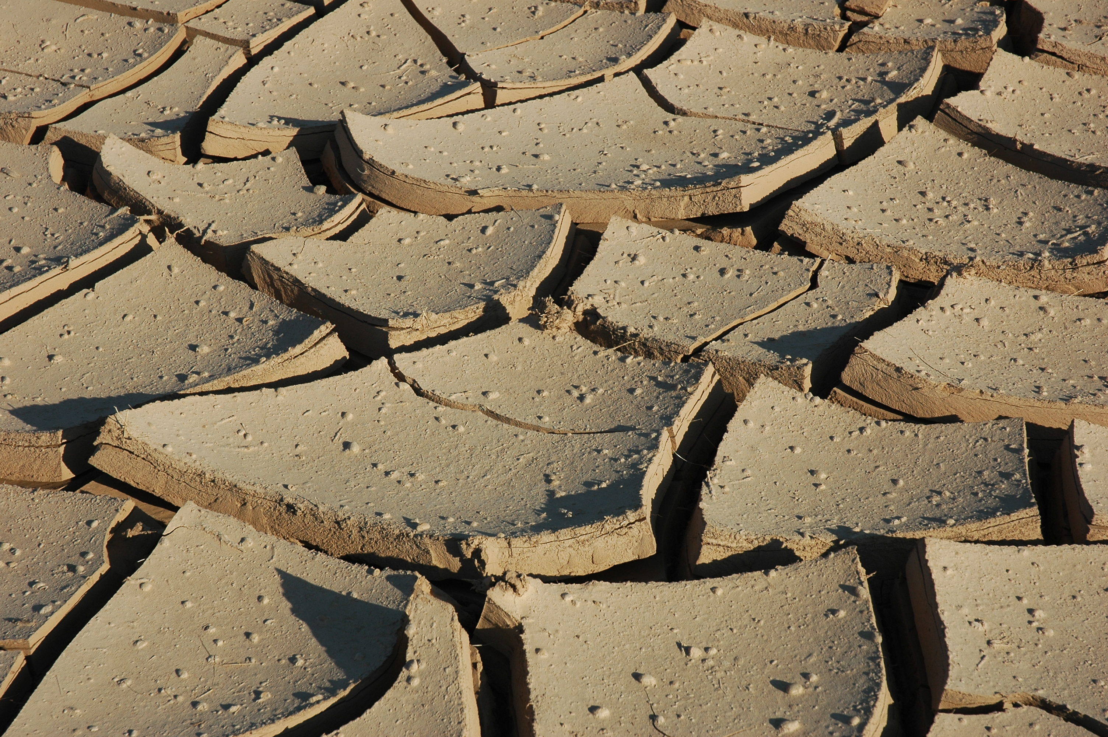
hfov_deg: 24.2
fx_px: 2583
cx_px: 554
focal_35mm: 84
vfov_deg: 16.2
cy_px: 368
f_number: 9
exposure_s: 1/160
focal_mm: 56
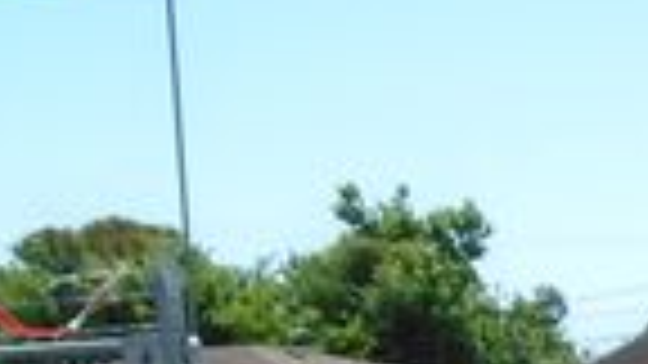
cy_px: 1020
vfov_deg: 8.4
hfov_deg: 14.8
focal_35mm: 126
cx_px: 1174
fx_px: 2165
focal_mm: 4.6
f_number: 3.2
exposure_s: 1/800
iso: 100
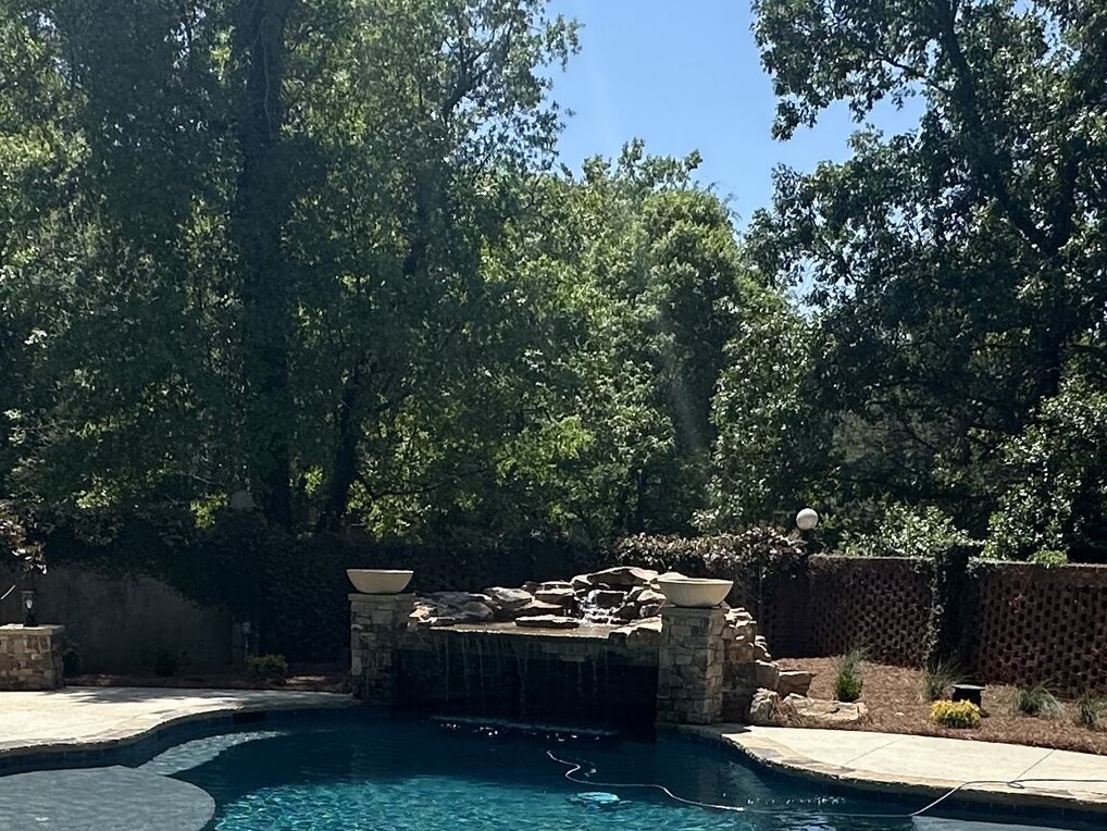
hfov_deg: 42.8
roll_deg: -1.5
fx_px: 1407
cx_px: 470
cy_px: 906
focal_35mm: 44
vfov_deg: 29.7
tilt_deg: -15.1
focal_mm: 2.22
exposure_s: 1/2817
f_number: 2.2
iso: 50
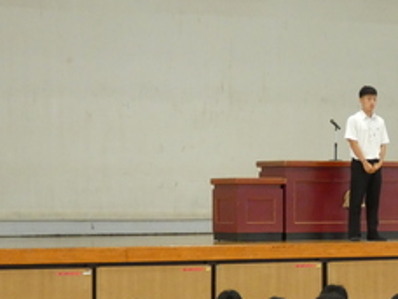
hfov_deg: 12.6
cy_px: 199
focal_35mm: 156
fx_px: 1794
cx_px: 351
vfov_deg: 9.5
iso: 800
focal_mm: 13.3
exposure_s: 1/80
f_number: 4.4
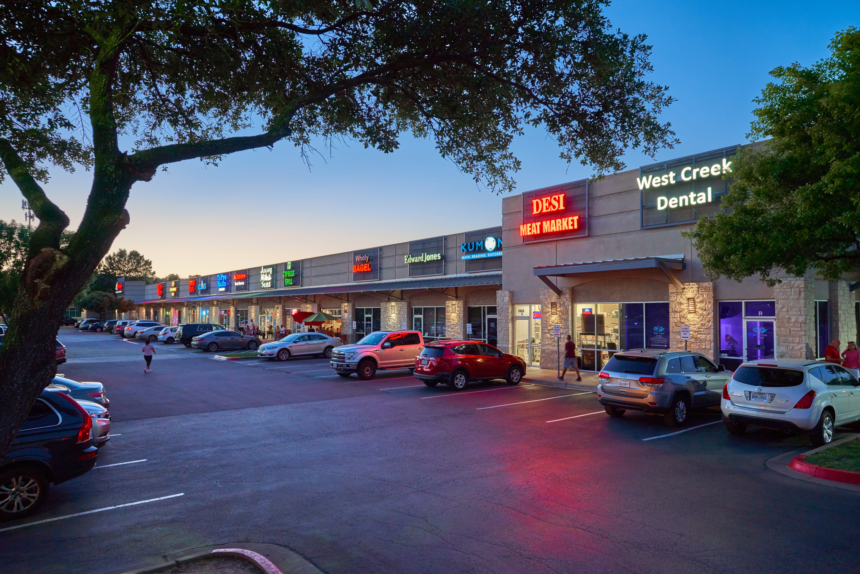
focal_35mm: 24
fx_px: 573
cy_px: 287
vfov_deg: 53.1
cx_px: 430
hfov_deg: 73.7
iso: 500
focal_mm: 24
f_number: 3.5
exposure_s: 1/25
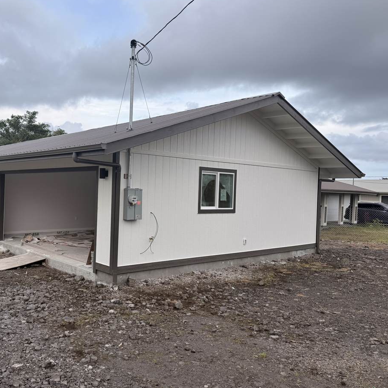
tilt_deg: -1.6
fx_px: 380
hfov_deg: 53.0
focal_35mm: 30
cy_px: 193
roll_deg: -1.8
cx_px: 129
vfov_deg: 54.0
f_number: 1.78
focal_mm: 6.76
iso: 80
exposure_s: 1/1106
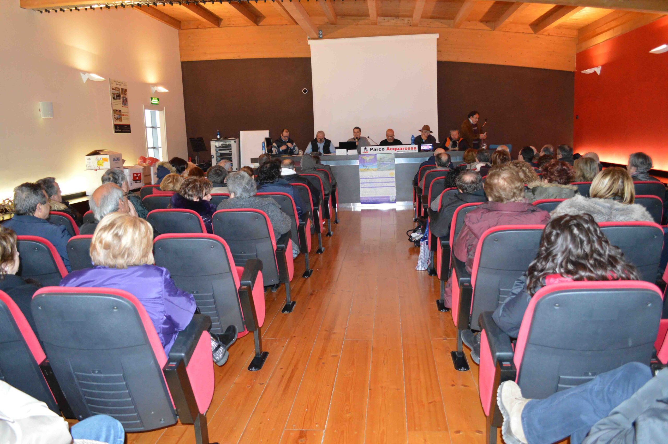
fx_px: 501
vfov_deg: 47.8
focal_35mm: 27
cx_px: 334
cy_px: 222
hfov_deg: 67.4
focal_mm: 18
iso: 2500
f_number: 3.5
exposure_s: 1/60
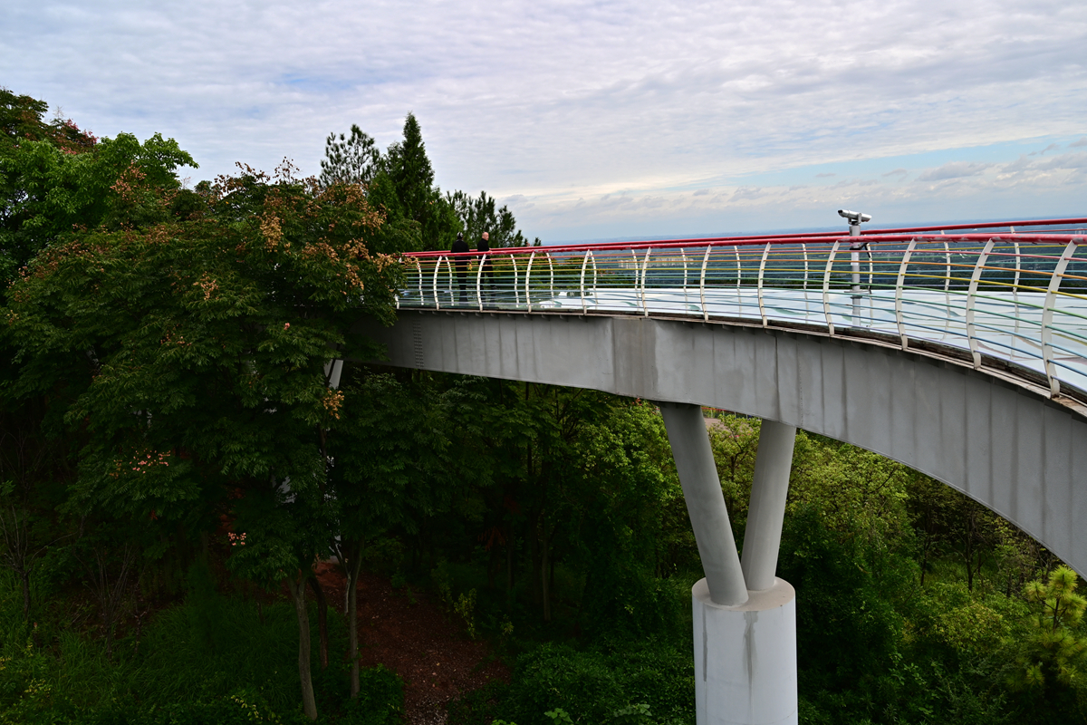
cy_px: 362
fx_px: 906
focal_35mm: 30
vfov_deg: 43.6
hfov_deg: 61.9
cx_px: 544
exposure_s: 1/400
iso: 200
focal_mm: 30
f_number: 8
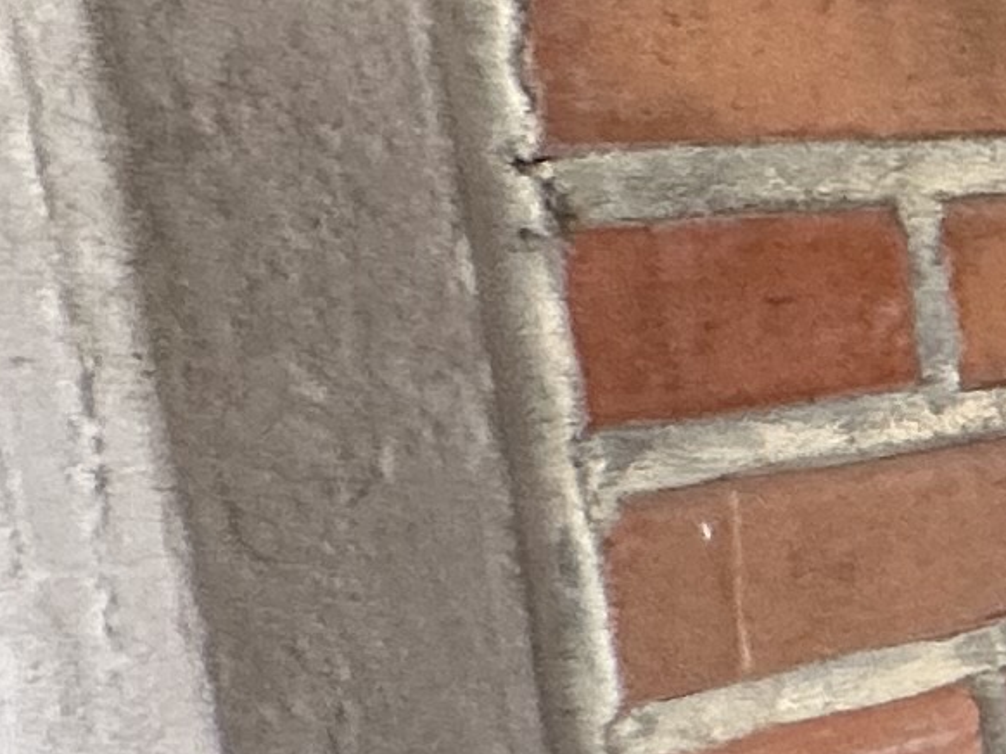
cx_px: 3341
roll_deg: +0.2
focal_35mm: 97
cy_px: 425
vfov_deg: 15.2
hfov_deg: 10.2
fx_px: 2818
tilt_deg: -8.5
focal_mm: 2.22
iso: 80
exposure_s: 1/99
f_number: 2.2
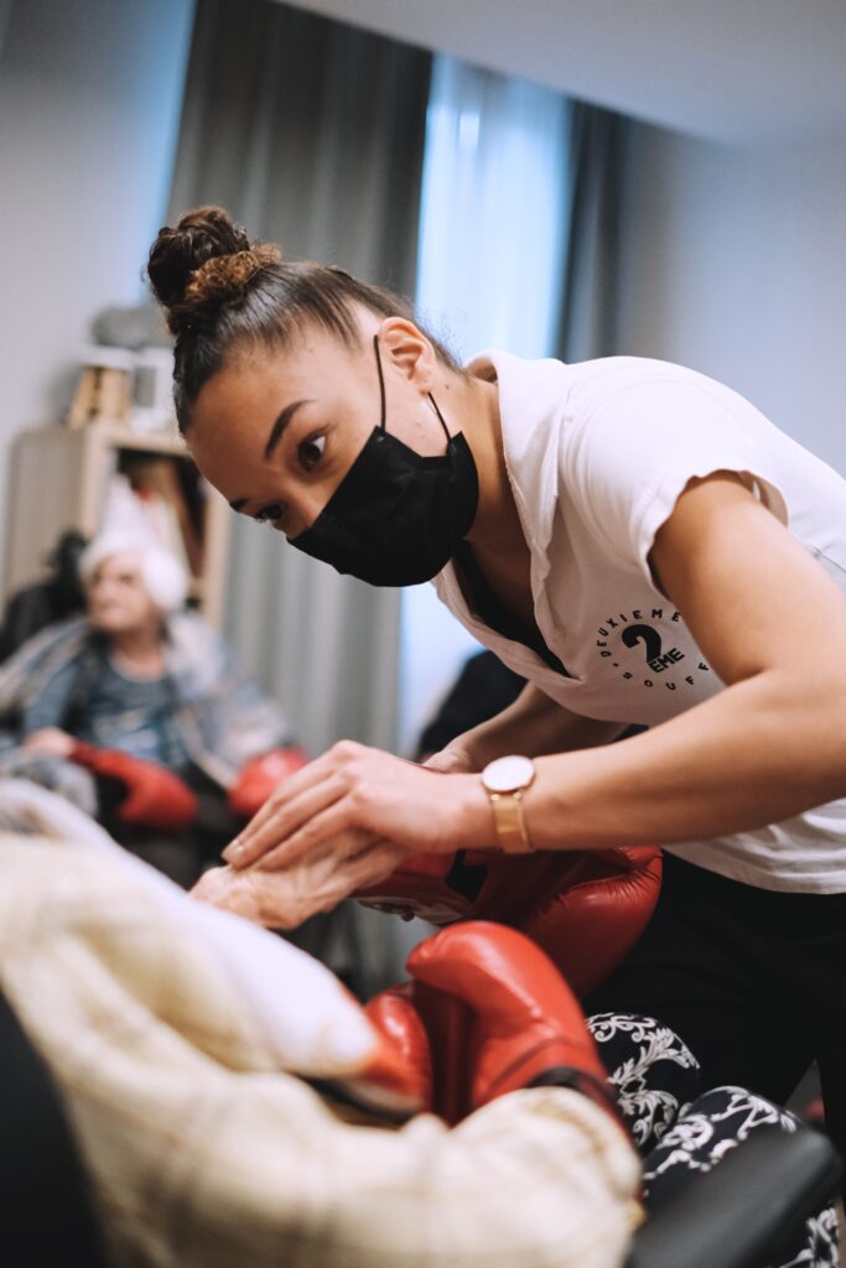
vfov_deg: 37.5
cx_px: 423
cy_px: 634
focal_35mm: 53
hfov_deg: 25.5
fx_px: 1867
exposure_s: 1/1000
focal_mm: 35
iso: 3200
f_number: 1.6
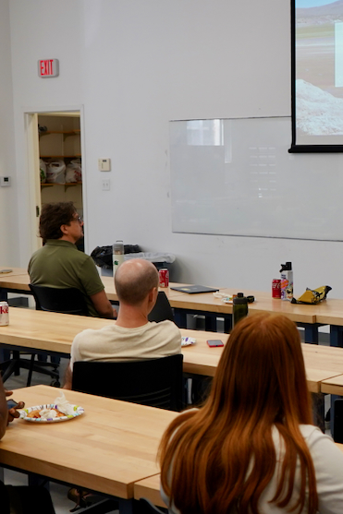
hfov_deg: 19.0
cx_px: 375
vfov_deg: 29.2
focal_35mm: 69
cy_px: 269
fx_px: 987
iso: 800
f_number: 4
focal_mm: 30
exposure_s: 1/160
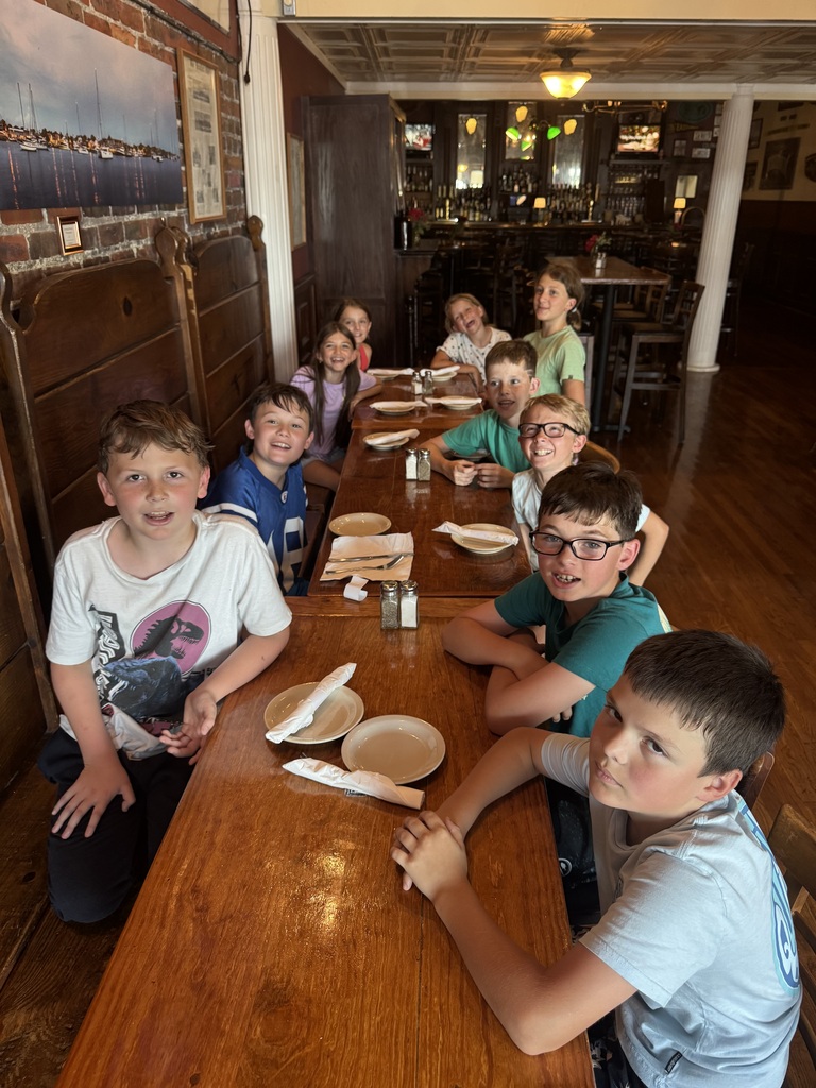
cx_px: 408
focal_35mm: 24
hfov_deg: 56.8
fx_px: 754
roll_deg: -0.3
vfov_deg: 71.6
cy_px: 544
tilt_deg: -23.5
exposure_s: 1/60
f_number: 1.78
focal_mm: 6.76
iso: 200
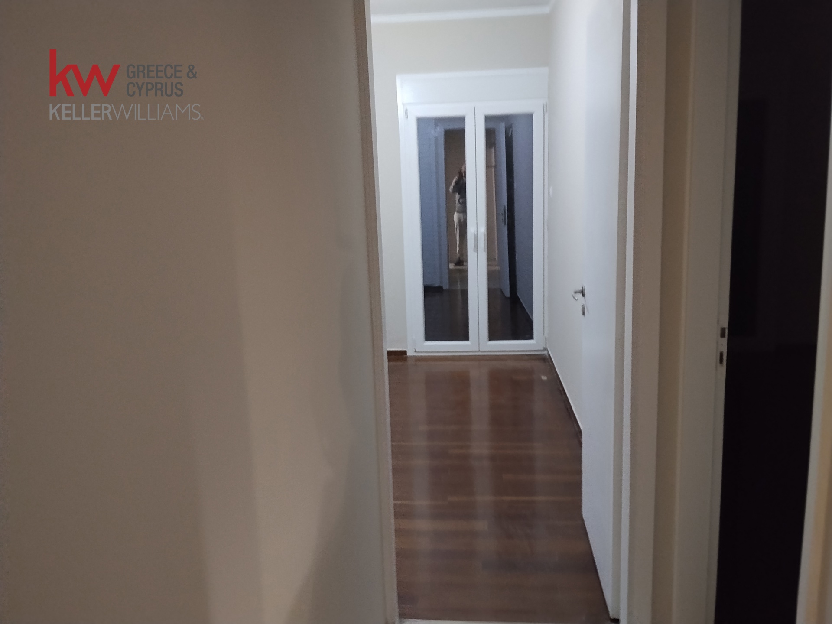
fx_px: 697
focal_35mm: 29
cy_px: 312
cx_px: 416
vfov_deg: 48.2
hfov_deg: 61.7
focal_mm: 4.22
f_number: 1.8
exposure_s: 1/25
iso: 800
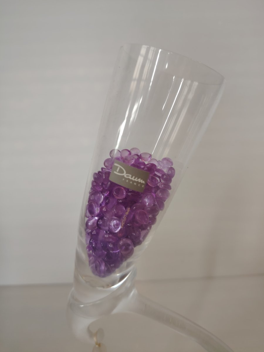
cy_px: 176
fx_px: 244
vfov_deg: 71.6
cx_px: 132
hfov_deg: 56.8
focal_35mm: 24
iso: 641
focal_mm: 5.25
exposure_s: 1/60
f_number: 1.75
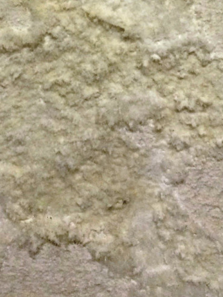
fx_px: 755
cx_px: 118
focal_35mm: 88
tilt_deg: -11.8
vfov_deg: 20.0
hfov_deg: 16.8
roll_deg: +2.5
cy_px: -111
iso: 64
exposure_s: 1/33
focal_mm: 4.15
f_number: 2.2
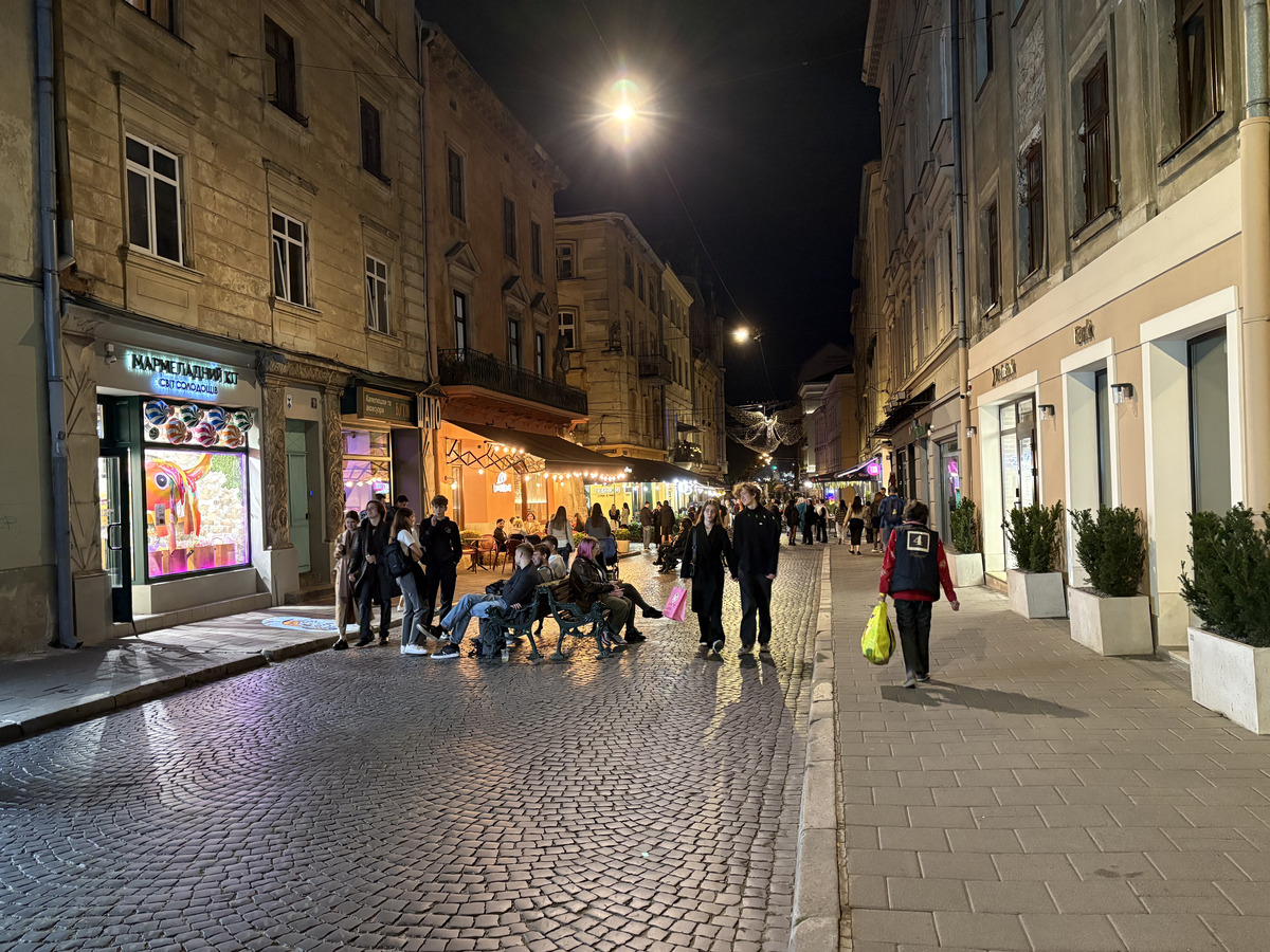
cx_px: 635
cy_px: 476
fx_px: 954
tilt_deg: +0.3
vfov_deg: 53.1
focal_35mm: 26
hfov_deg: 67.3
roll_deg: +1.8
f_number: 1.6
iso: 500
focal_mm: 5.96
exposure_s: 1/33
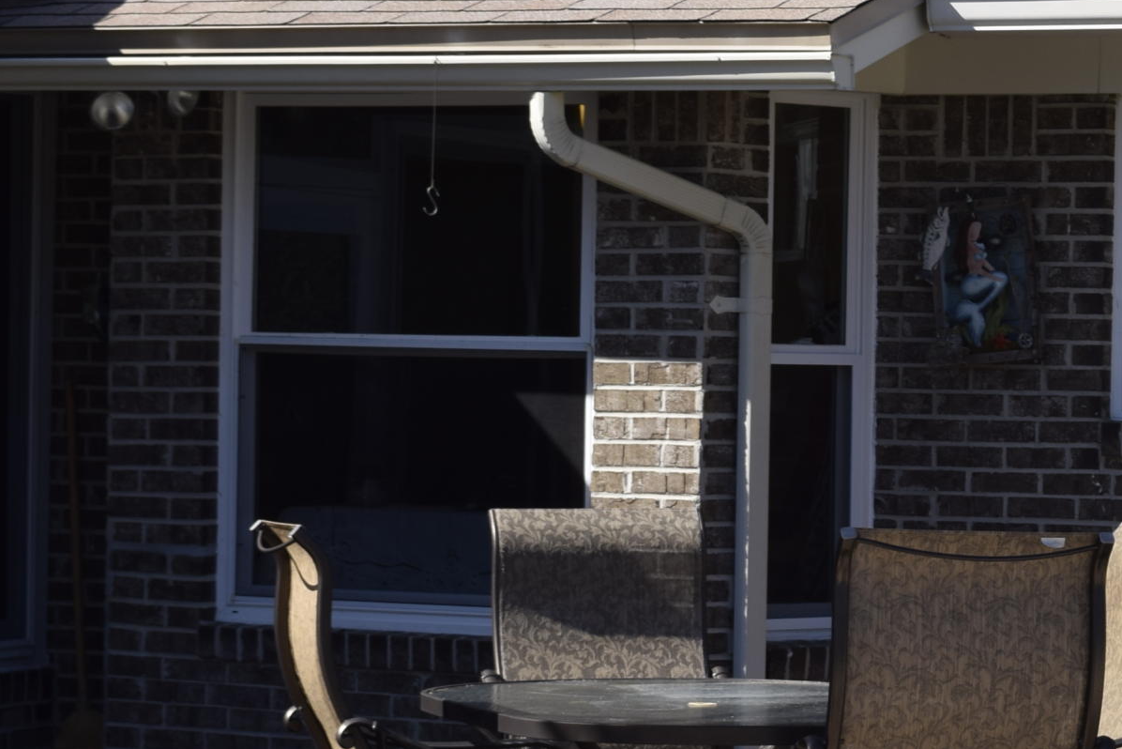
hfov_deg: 14.0
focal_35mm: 143
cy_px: 386
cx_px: 1225
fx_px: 4458
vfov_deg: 9.6
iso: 100
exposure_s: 1/200
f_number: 10
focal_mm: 38
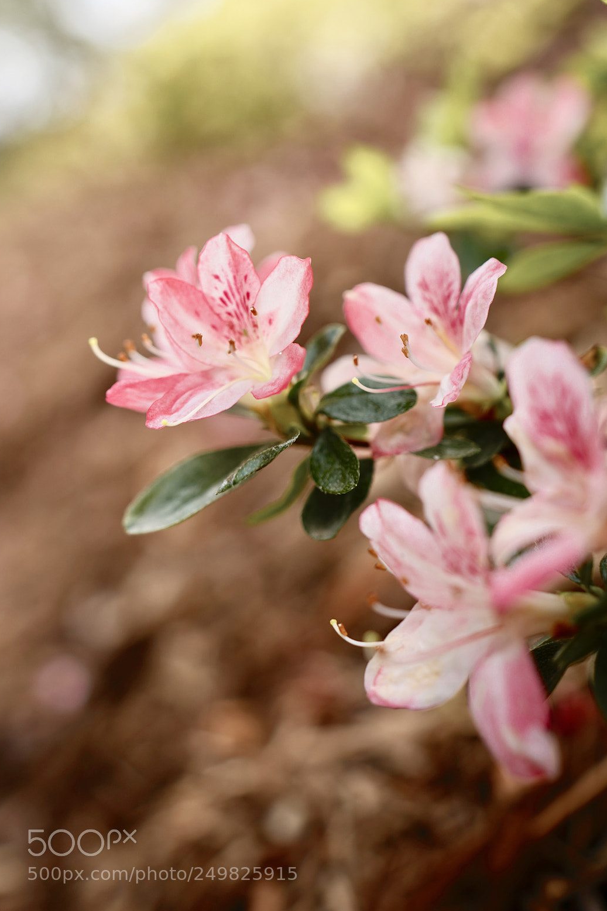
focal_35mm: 36
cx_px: 304
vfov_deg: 53.1
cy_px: 451
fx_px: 911
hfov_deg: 36.9
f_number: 2.8
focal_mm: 35
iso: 50
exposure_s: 1/320
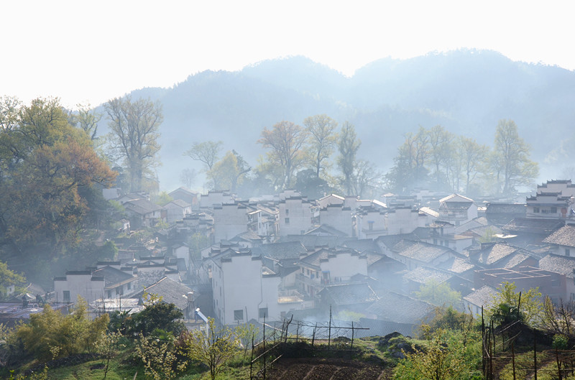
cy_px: 190
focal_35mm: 45
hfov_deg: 43.7
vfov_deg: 29.7
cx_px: 288
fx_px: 717
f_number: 8
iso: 100
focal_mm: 30
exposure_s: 1/250
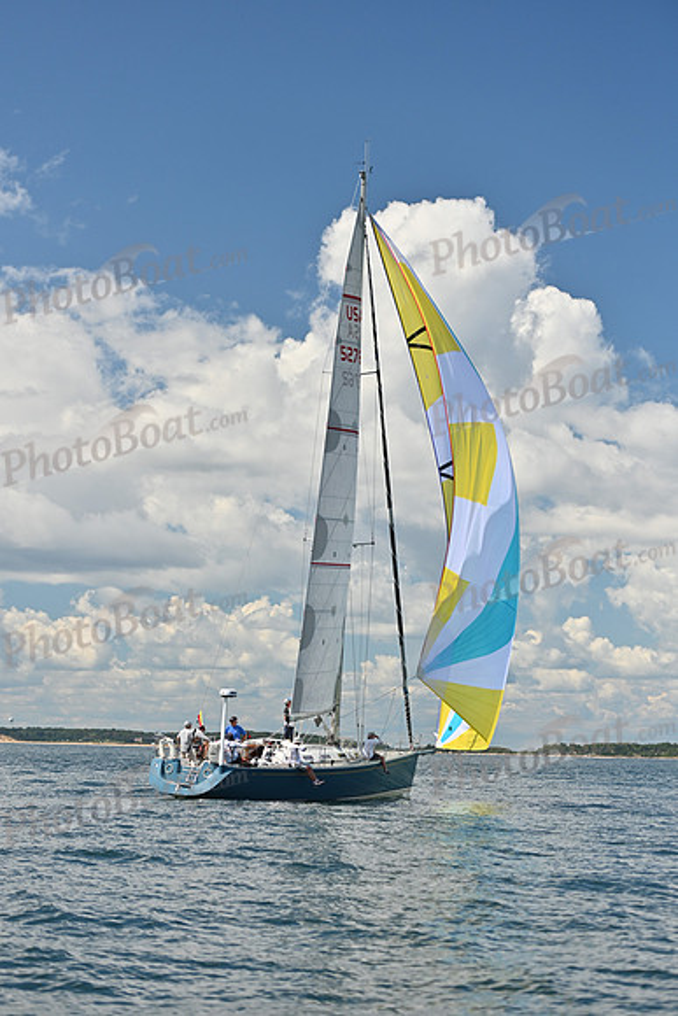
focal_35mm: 78
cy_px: 508
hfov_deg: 17.5
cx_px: 339
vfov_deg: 26.0
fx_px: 2202
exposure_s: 1/2500
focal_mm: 78
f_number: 3.5
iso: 250
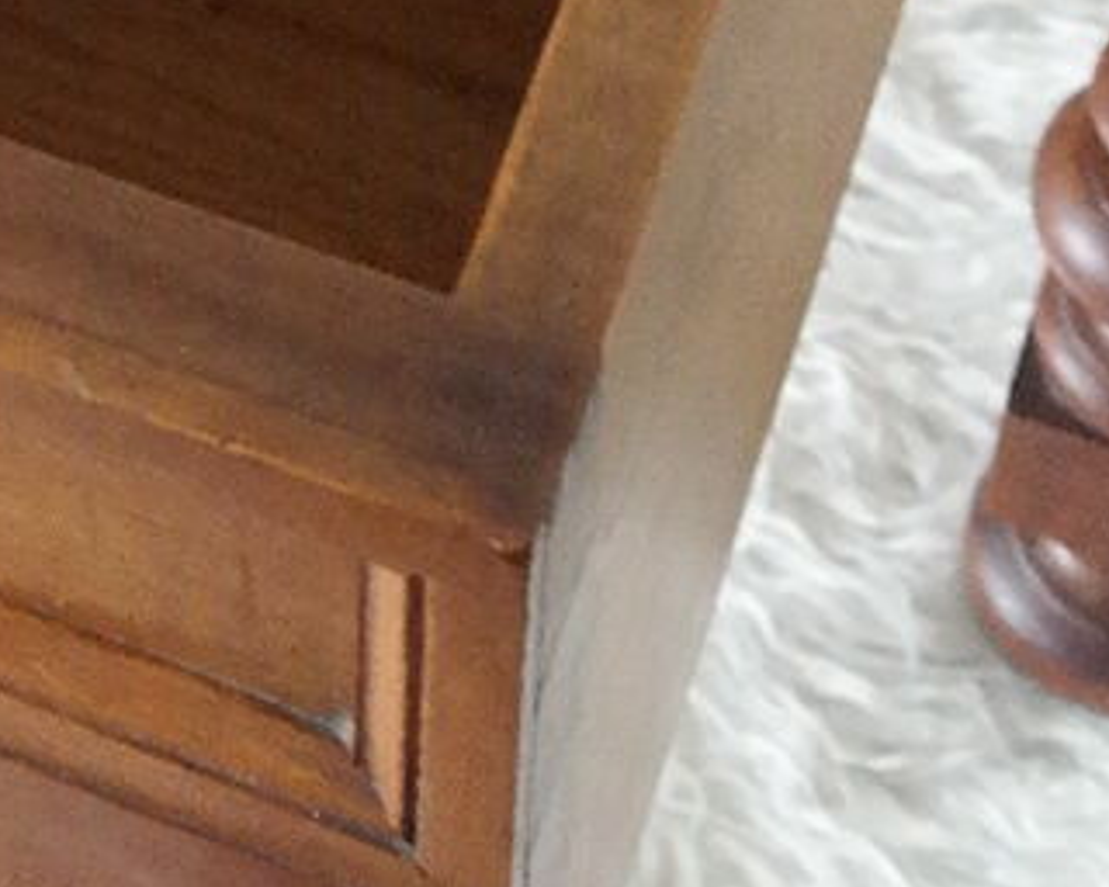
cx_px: -485
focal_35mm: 152
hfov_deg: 12.2
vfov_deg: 8.8
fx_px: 4989
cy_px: -1542
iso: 3200
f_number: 5.6
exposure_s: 1/30
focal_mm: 20
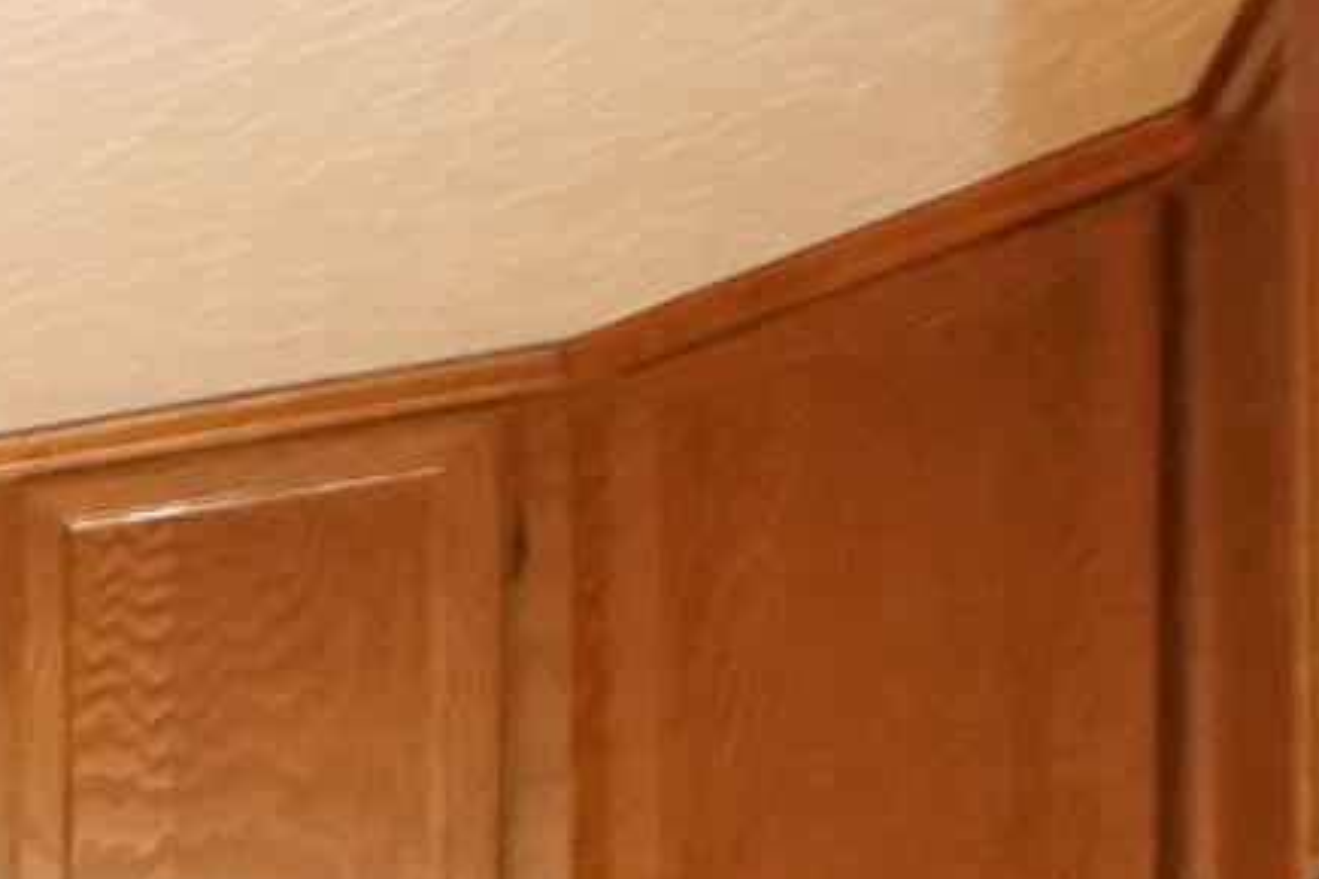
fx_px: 4543
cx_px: -3205
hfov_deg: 9.7
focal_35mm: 124
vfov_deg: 9.5
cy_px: 2296
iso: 2000
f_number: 4.5
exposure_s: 1/160
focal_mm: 12
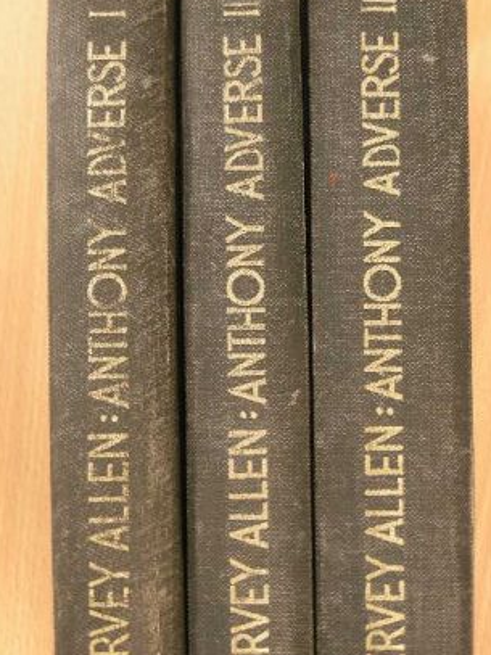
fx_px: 1476
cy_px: 350
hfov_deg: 18.9
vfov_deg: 25.0
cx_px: 241
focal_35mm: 78
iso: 100
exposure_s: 1/3.6
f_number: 3.5
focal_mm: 11.7
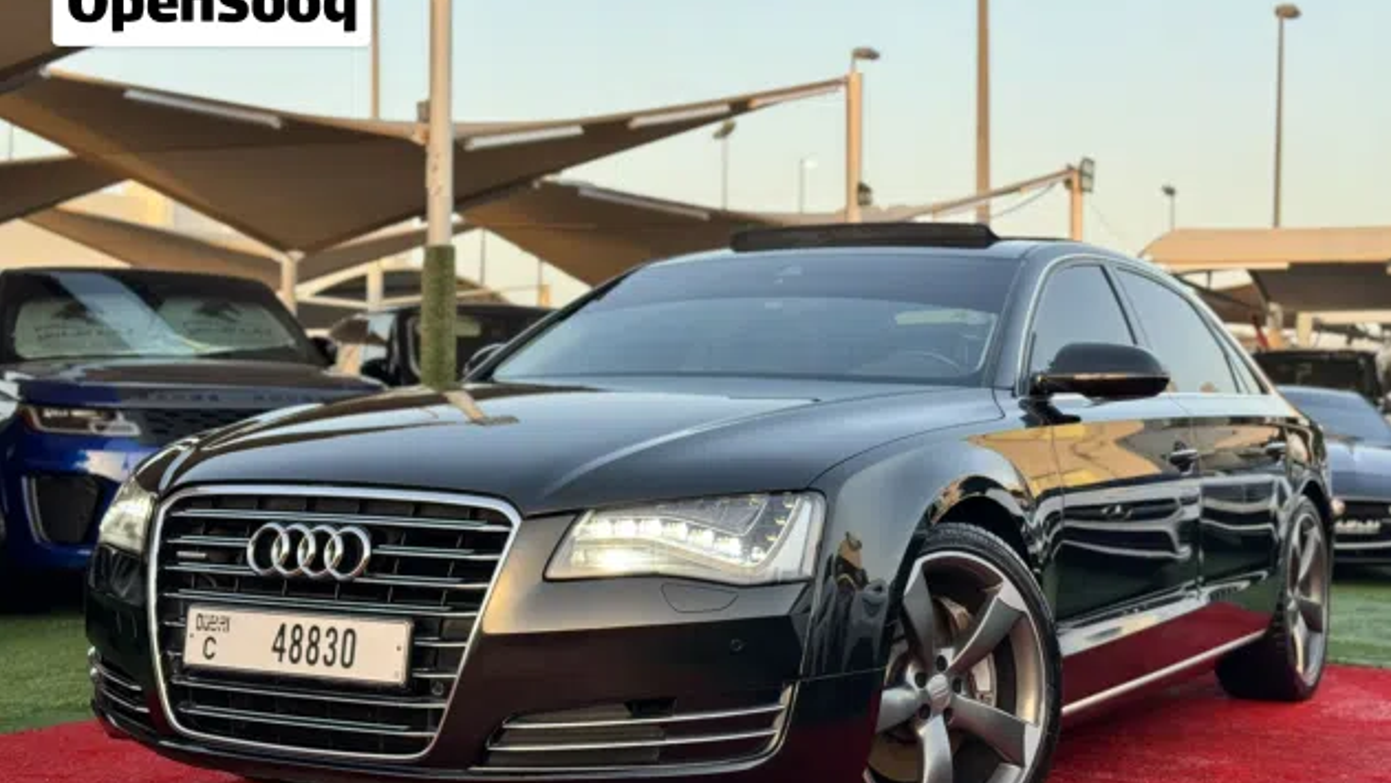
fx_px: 1955
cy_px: 364
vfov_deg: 22.6
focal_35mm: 53
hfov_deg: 39.2
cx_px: 703
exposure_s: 1/250
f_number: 1.78
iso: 64
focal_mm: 6.76
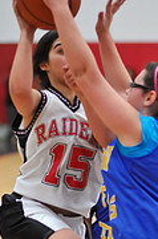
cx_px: 100
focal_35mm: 213
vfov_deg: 9.6
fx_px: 1410
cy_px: 234
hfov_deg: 6.4
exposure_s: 1/500
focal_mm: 85
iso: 1400
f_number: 2
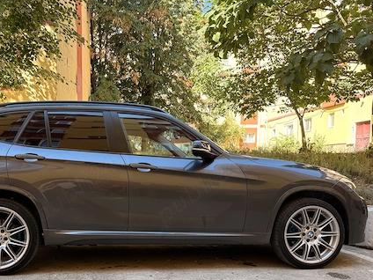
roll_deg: -0.7
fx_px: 366
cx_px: 151
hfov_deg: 53.6
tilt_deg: -4.2
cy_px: 190
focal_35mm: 34
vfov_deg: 41.2
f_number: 1.78
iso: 100
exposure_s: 1/296
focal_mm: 6.76
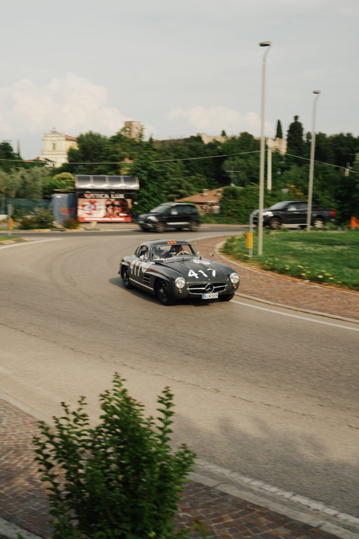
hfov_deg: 31.9
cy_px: 270
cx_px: 180
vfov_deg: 46.4
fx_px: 628
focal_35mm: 42
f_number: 13
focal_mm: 42
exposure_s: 1/50
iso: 100
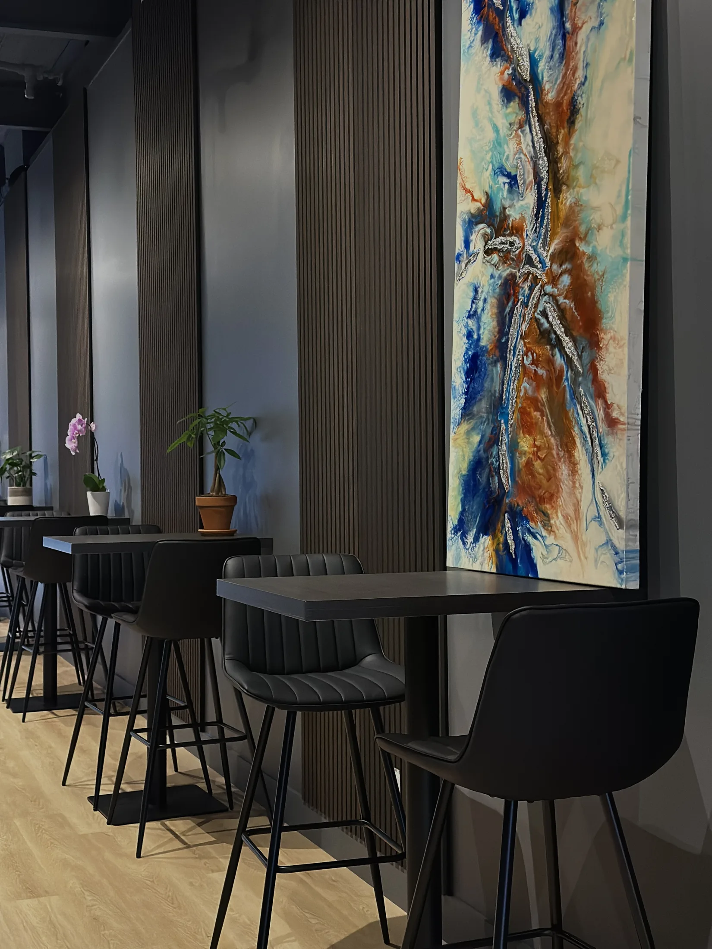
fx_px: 1316
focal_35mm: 48
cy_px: 474
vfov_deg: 39.7
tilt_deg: -0.3
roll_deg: +0.4
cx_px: 356
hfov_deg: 30.3
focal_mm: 6.86
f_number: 1.78
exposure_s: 1/40
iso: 800
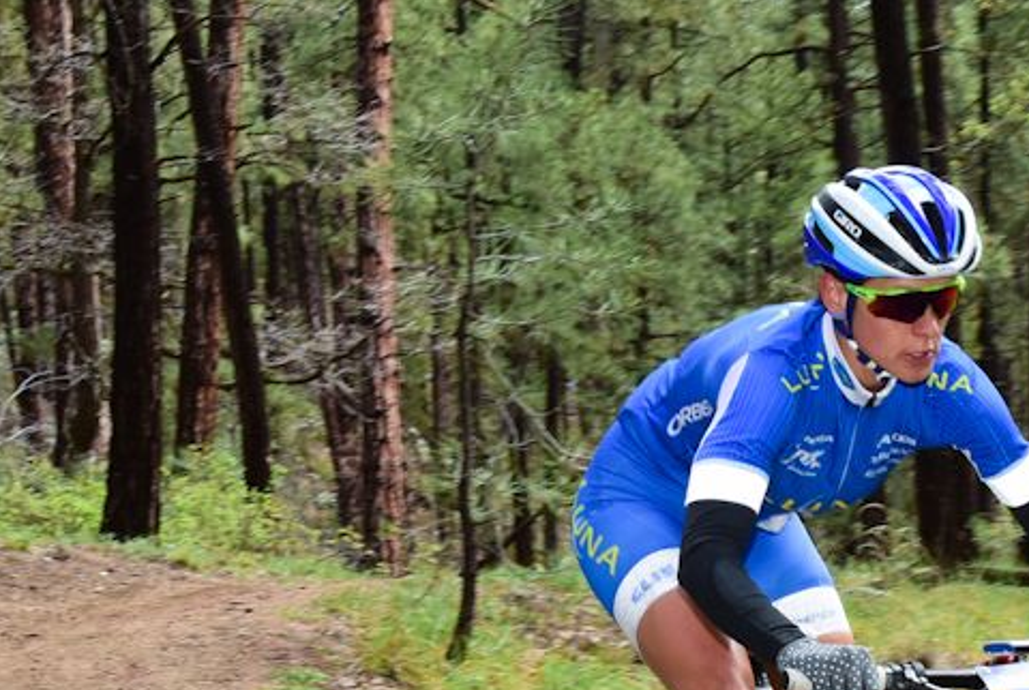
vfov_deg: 14.8
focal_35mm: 90
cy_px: 823
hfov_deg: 21.5
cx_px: 1110
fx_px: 2577
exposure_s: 1/250
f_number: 9
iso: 800
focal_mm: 36
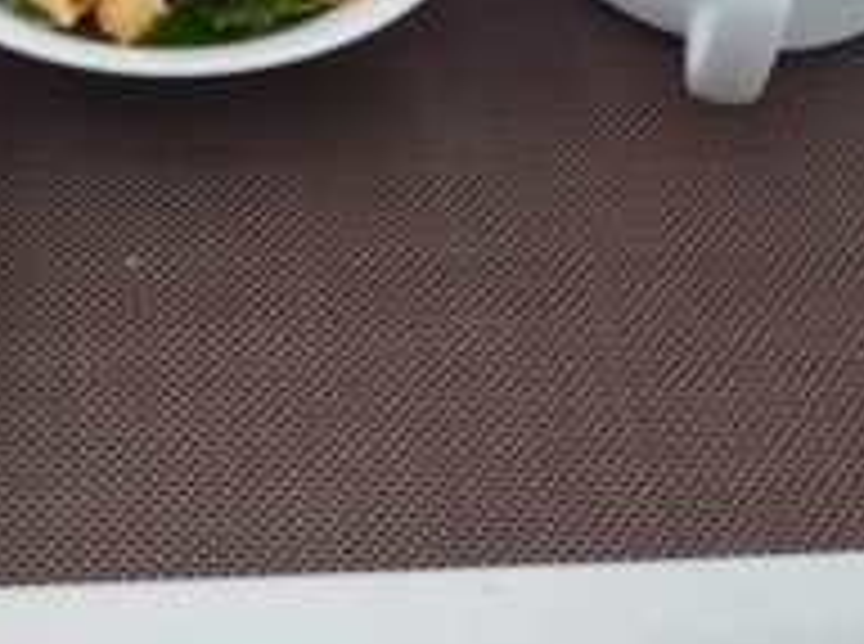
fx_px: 1768
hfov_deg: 27.0
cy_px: -9
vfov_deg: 20.0
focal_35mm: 71
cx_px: 178
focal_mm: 4.4
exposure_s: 1/30
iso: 125
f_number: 2.8
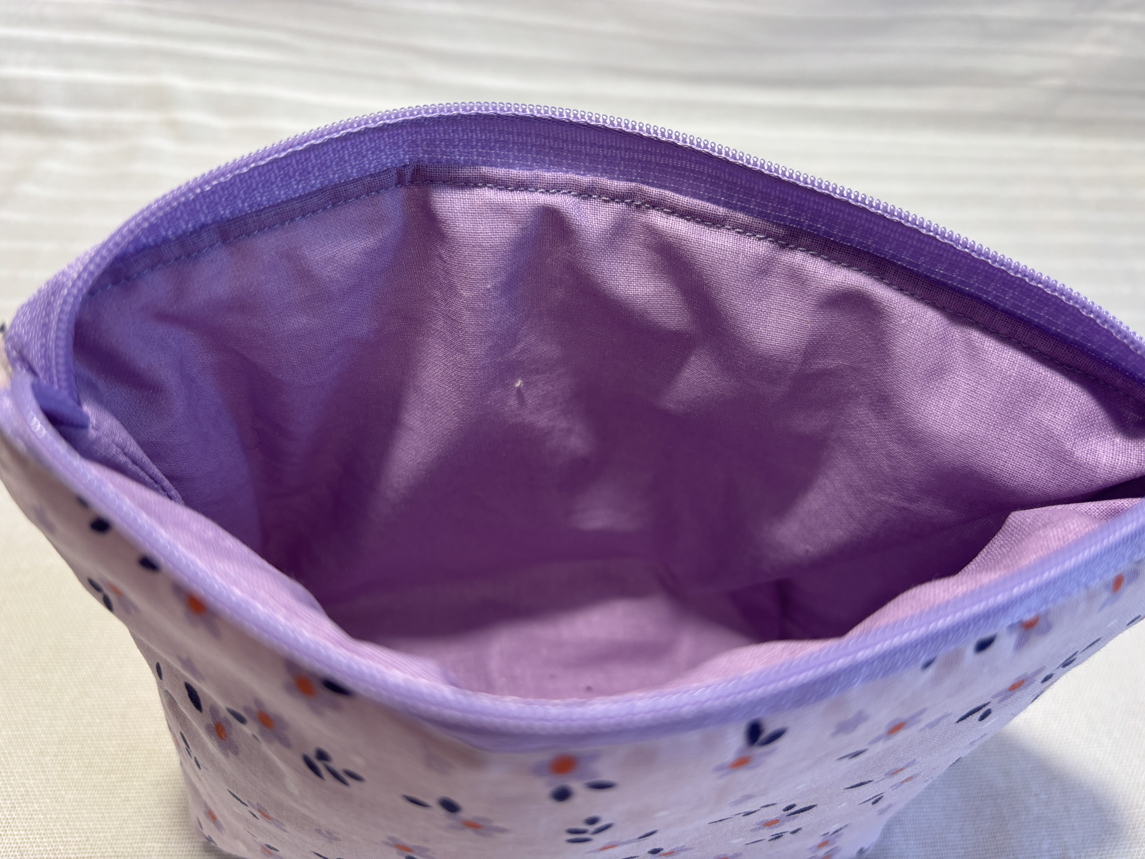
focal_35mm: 26
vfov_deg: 53.1
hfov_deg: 67.3
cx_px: 572
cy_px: 430
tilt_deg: -49.4
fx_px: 860
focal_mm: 5.96
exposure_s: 1/100
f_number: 1.6
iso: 80
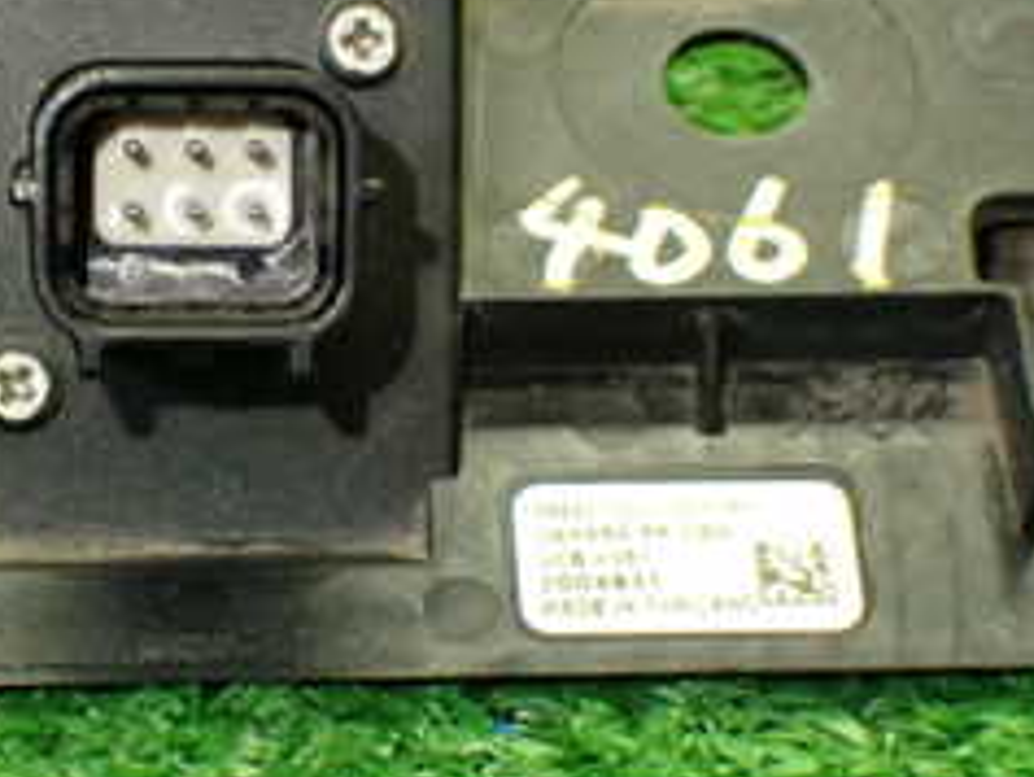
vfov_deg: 12.5
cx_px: 231
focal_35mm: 119
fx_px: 3556
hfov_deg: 16.4
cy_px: 354
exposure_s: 1/100
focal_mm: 8.4
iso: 800
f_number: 3.1
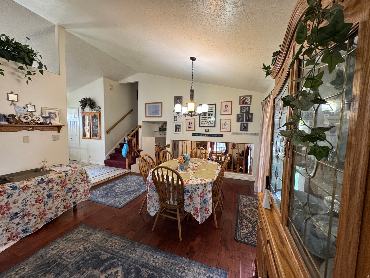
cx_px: 185
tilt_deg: -5.0
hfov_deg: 102.1
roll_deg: -1.9
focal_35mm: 14
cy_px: 139
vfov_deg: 85.7
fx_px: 150
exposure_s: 1/60
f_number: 2.2
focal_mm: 2.22
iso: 250
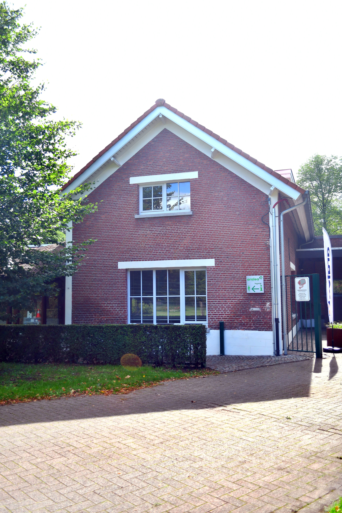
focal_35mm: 33
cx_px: 171
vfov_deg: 57.2
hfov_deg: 40.0
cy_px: 256
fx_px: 470
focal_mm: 22
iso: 50
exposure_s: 1/125
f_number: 3.8
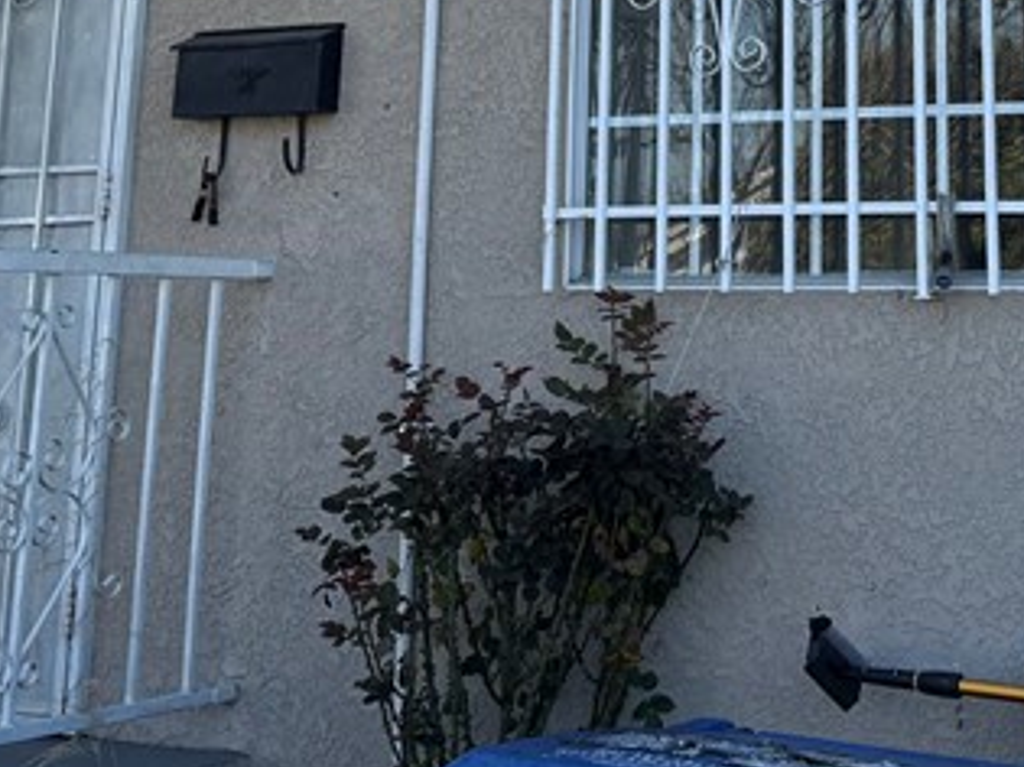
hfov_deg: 24.8
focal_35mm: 78
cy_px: -257
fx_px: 2306
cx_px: 744
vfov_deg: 17.6
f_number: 1.78
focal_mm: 6.76
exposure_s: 1/2525
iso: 100
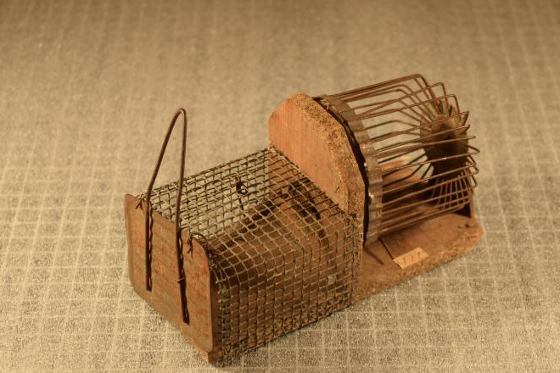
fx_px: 1361
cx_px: 295
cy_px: 188
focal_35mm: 88
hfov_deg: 23.2
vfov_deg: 15.6
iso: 400
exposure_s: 1/80
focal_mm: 55
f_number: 5.6
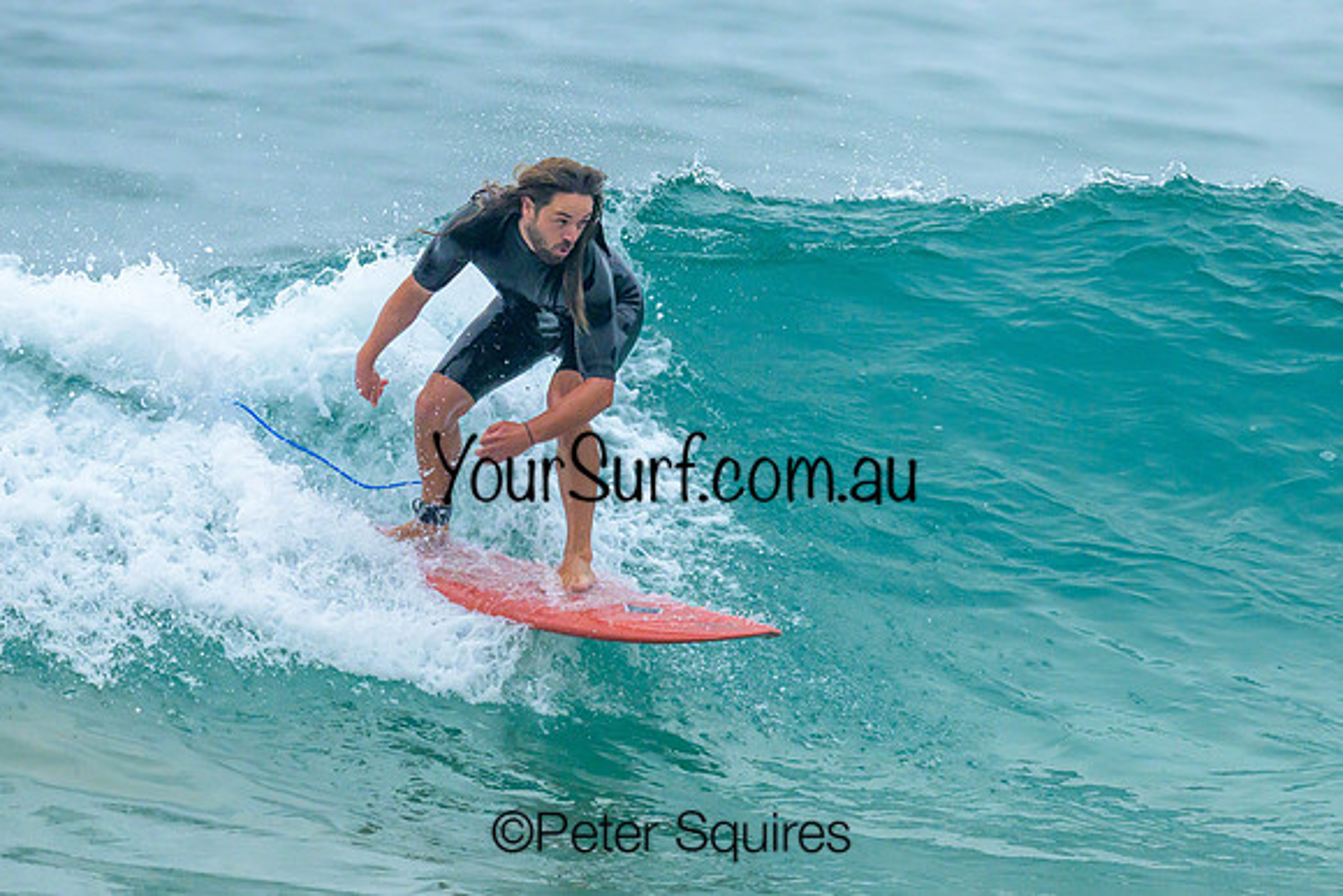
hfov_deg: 1.9
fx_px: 41073
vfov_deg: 1.2
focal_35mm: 1101
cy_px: 280
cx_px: 785
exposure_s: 1/3200
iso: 1250
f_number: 6.3
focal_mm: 800
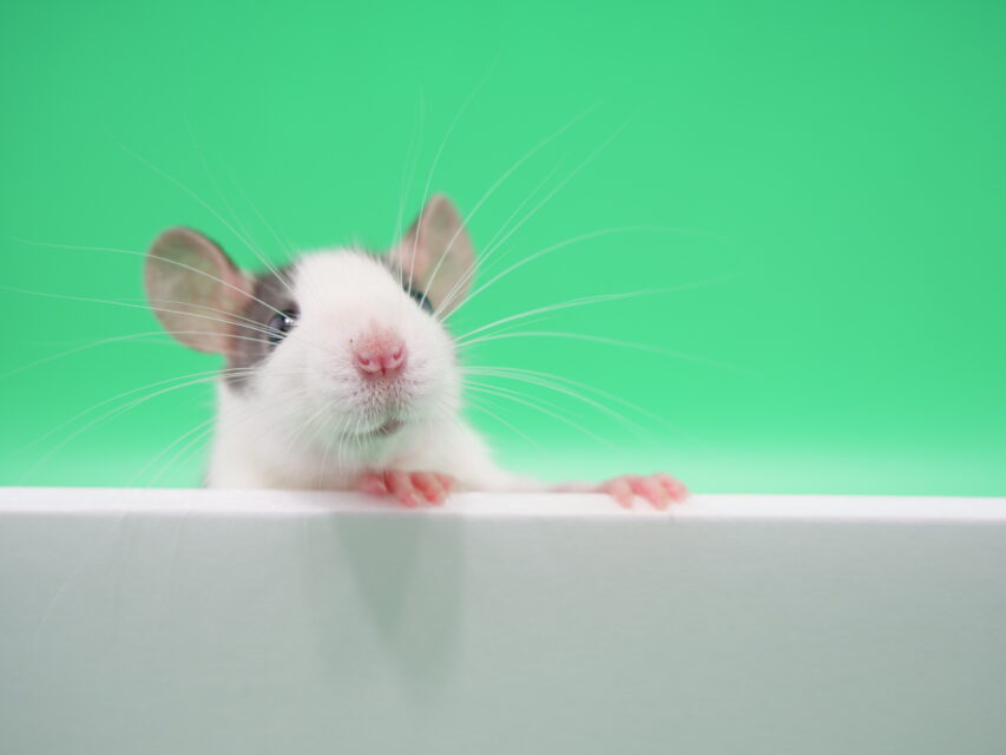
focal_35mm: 50
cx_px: 503
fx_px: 1453
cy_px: 378
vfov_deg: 29.1
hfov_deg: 38.2
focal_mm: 25
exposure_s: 1/125
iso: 200
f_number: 5
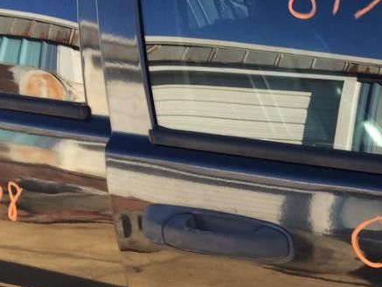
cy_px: 234
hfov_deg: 21.6
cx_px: 441
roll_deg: +4.8
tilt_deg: -16.7
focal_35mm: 85
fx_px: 938
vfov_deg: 17.2
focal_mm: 4.15
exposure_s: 1/178
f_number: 2.2
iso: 32
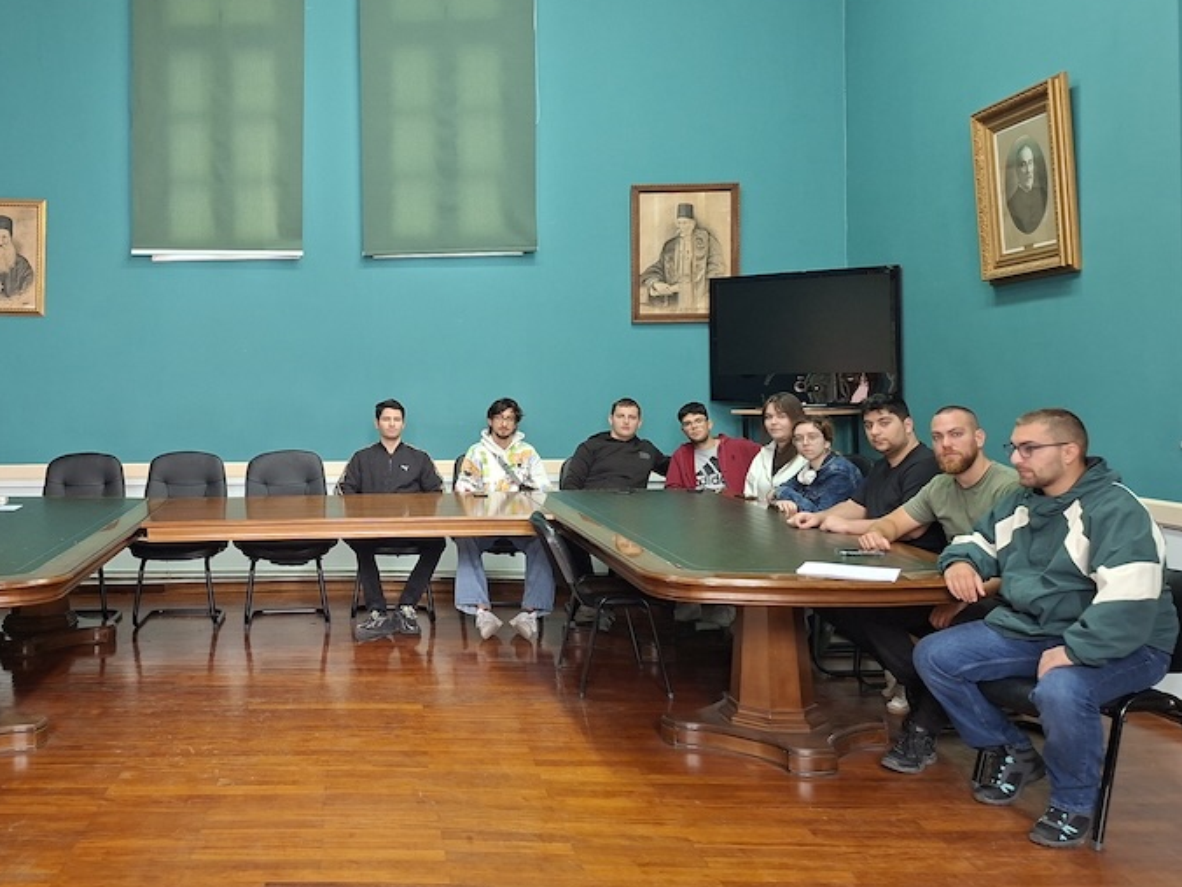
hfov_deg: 52.1
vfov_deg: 41.7
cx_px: 323
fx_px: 1161
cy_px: 378
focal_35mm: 34
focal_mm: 5.54
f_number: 1.8
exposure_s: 1/25
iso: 50
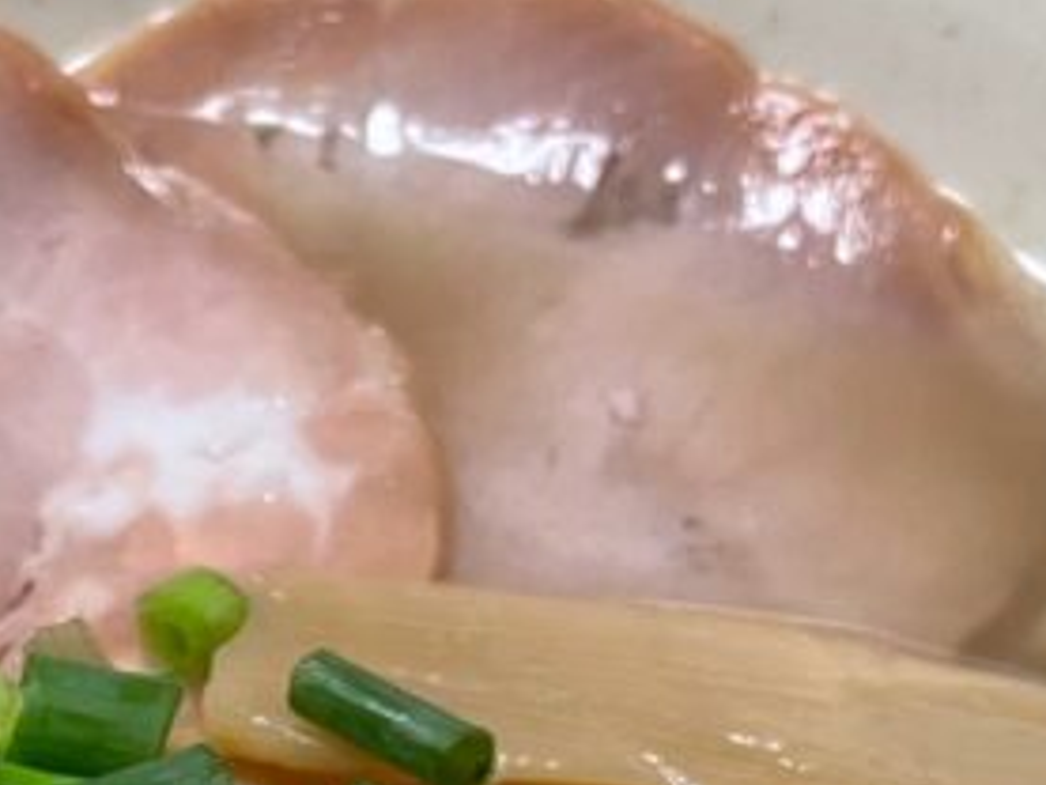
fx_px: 2902
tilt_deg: -56.8
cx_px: 234
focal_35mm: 96
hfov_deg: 20.2
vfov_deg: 14.0
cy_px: 1321
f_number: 1.6
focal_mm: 4.2
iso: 125
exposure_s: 1/66
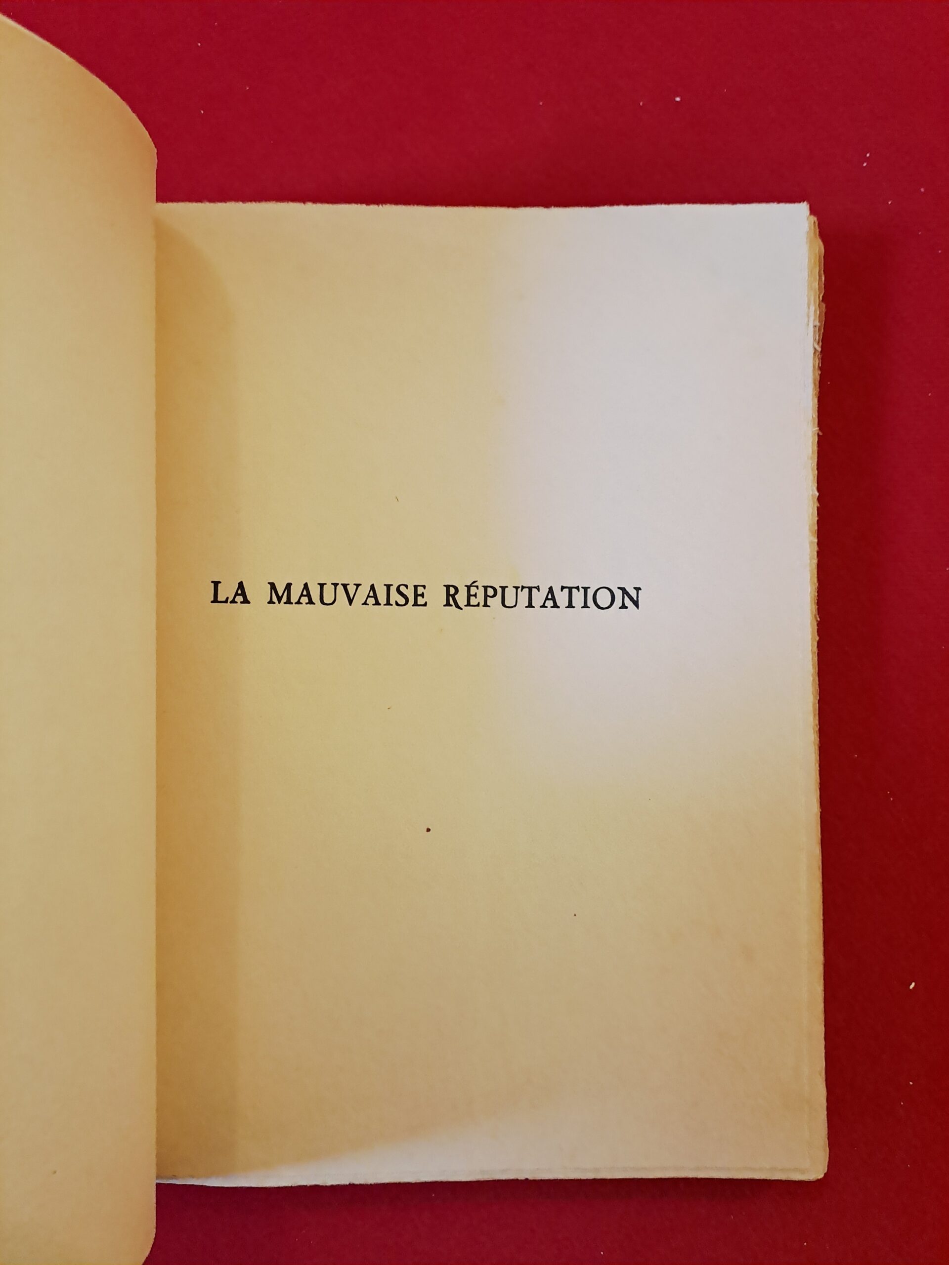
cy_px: 632
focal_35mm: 25
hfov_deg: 54.9
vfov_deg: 69.4
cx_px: 474
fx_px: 914
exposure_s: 1/50
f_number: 1.8
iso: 320
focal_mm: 4.65
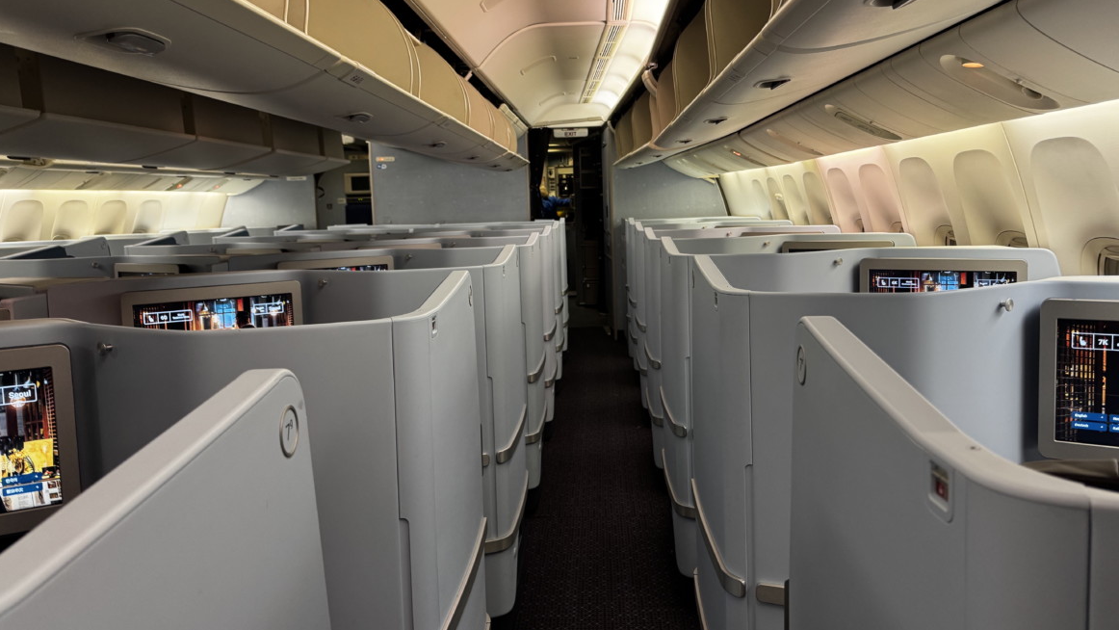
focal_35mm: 27
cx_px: 572
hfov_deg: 69.8
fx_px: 801
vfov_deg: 42.8
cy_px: 276
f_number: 1.78
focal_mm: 6.76
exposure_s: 1/57
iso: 200
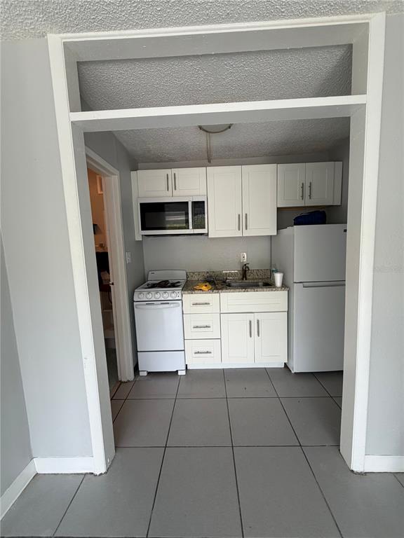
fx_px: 218
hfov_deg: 85.7
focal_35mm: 14
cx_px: 202
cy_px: 269
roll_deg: +2.3
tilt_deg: -5.2
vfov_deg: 102.1
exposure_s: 1/121
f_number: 2.2
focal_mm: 2.22
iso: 64
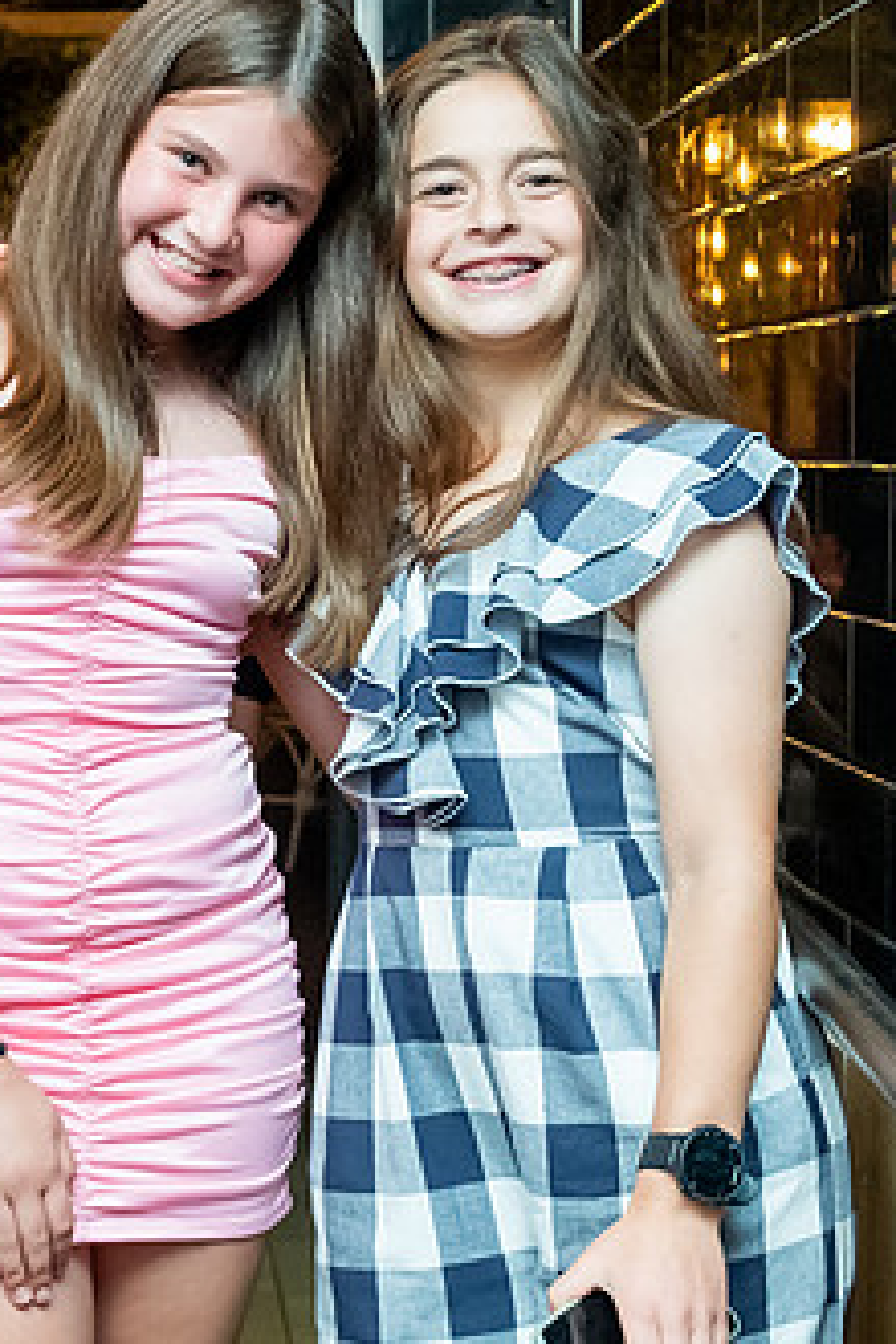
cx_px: -12
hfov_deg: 15.6
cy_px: 544
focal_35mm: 86
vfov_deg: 23.6
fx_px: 3210
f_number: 4
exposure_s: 1/125
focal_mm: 23
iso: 1600
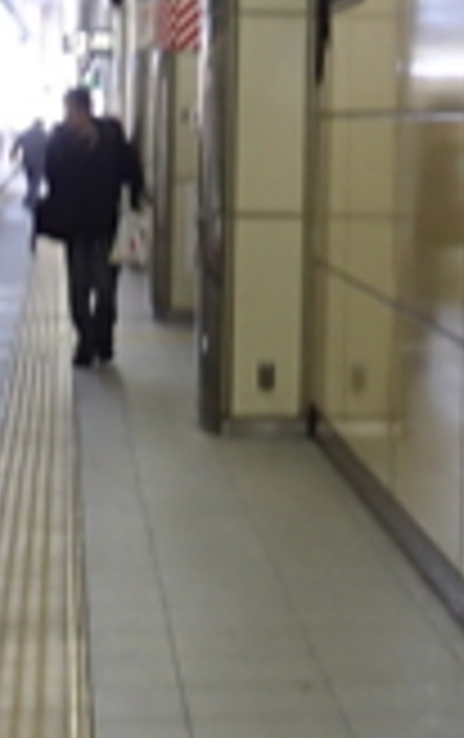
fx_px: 2601
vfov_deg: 16.1
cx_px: 365
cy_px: 189
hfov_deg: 10.2
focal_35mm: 129
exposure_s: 1/60
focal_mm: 4.5
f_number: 2
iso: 100
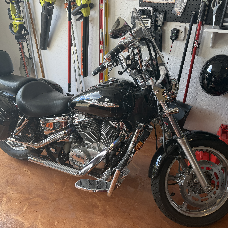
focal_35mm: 29
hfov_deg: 55.5
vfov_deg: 55.6
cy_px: 113
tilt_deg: -30.6
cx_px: 102
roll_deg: +0.2
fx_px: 216
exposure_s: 1/133
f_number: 1.78
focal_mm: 6.76
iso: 50
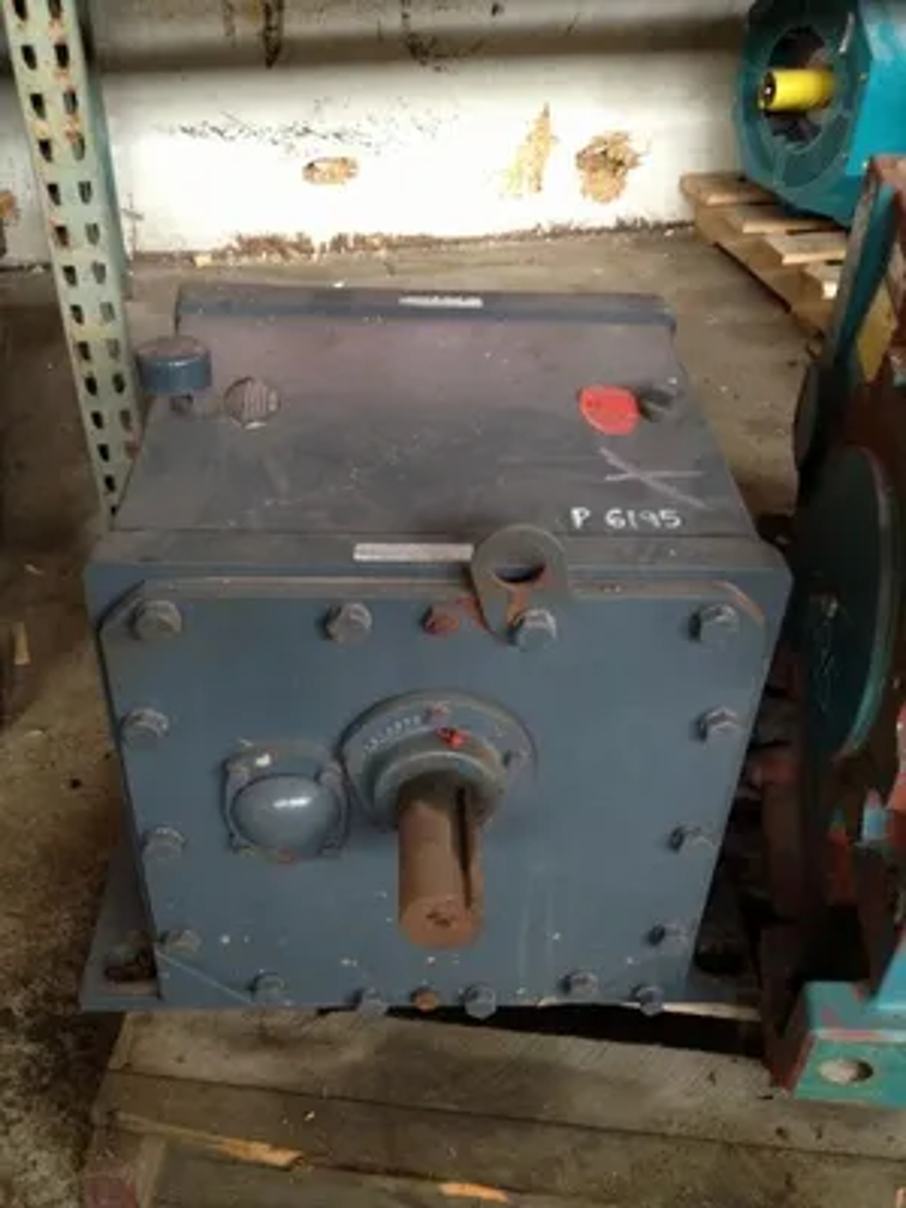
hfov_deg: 40.7
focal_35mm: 35
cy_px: 604
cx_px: 453
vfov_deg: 52.6
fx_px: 1221
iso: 200
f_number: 2.4
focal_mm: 4.28
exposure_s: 1/20
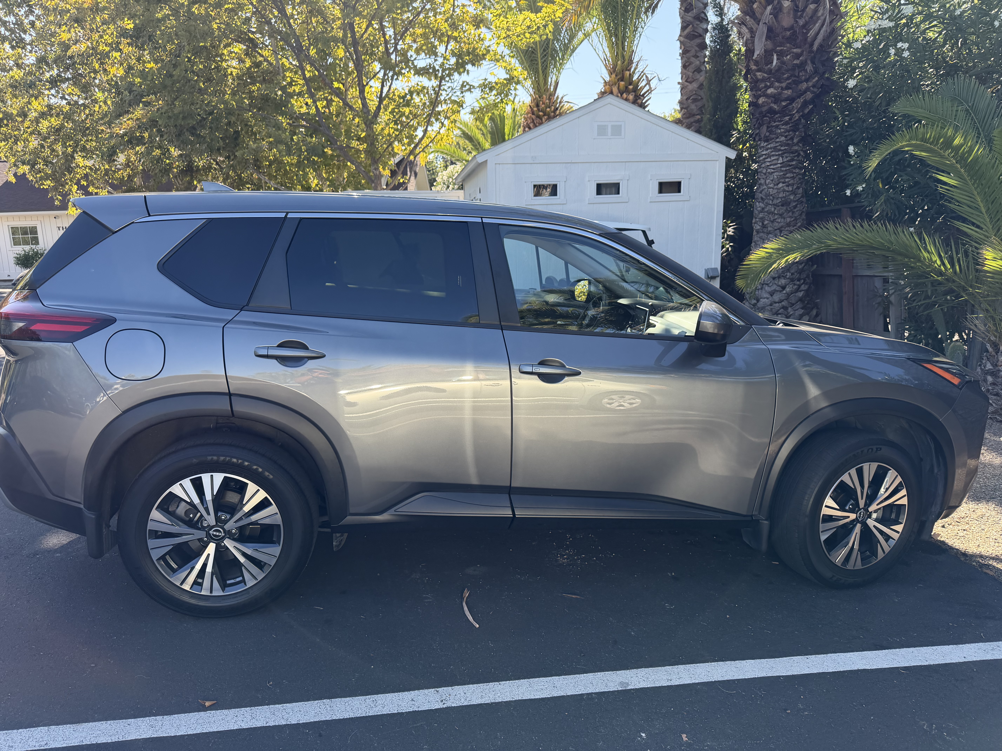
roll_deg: +2.5
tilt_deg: -10.7
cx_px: 501
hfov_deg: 71.6
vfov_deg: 56.8
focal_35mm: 24
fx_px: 695
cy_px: 376
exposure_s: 1/1139
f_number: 1.78
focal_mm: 6.76
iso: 100
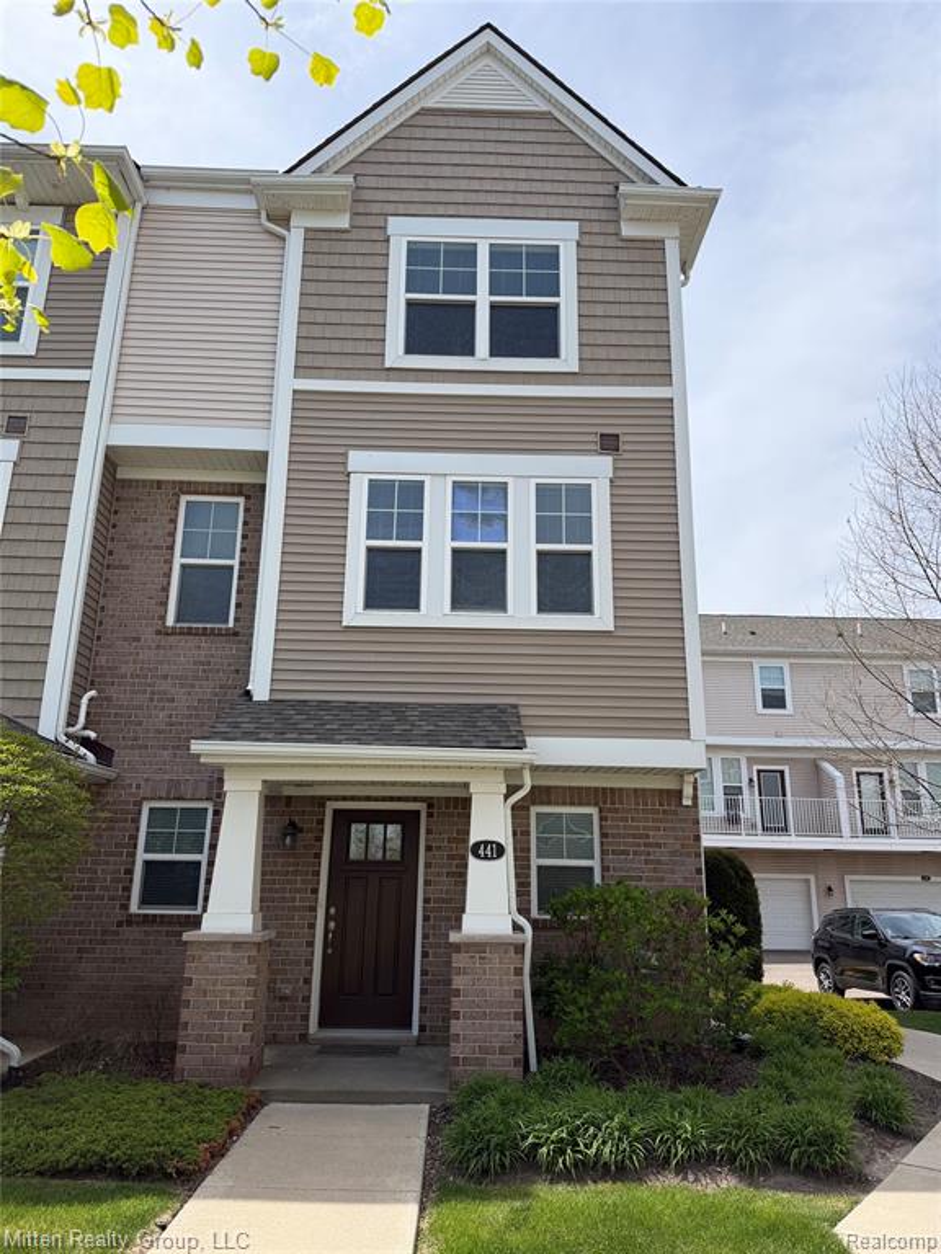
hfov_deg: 56.8
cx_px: 470
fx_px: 870
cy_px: 627
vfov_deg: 71.6
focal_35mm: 24
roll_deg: -1.5
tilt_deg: +16.9
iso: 100
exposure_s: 1/4975
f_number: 1.78
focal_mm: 6.76
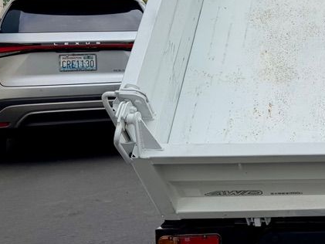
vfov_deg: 20.0
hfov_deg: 23.1
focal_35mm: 73
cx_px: 445
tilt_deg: -2.0
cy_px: 55
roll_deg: +3.1
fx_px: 686
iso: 80
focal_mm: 6.76
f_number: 1.78
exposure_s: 1/4405
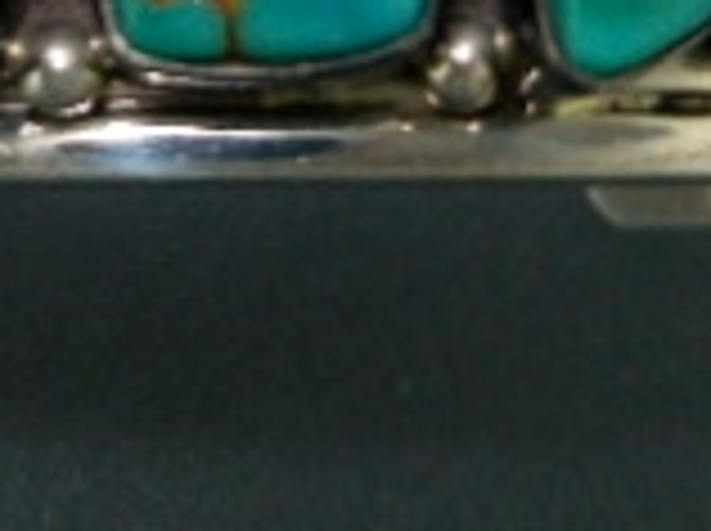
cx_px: 189
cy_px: -135
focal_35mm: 182
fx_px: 3733
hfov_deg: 10.9
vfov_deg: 8.0
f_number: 3.8
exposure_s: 1/30
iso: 200
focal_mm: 8.1
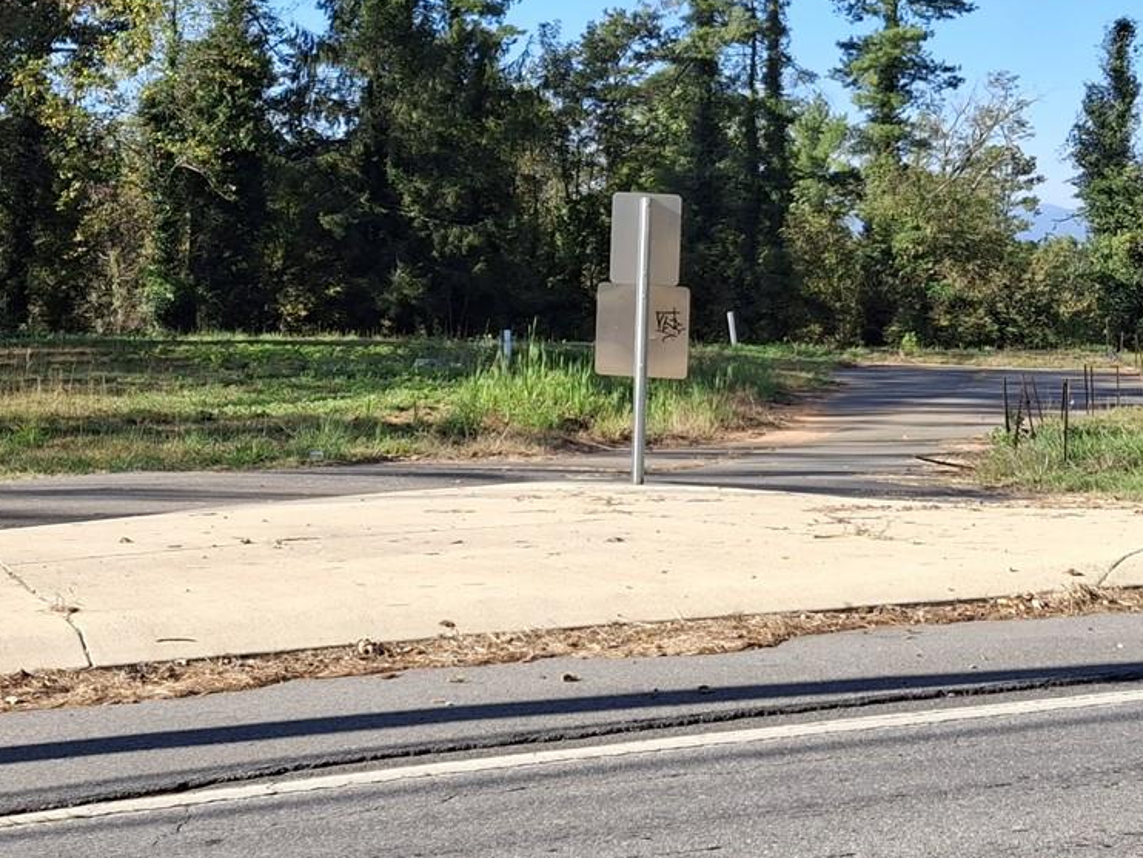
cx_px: 334
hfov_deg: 27.9
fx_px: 2279
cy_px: 154
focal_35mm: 69
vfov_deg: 21.0
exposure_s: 1/615
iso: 25
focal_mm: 4.69
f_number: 1.8
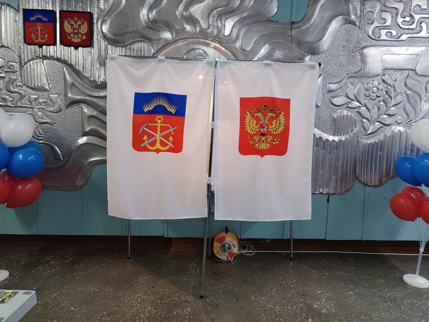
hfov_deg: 61.7
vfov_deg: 48.2
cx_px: 214
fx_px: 359
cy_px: 161
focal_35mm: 29
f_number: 1.8
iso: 483
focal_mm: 4.75
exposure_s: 1/50
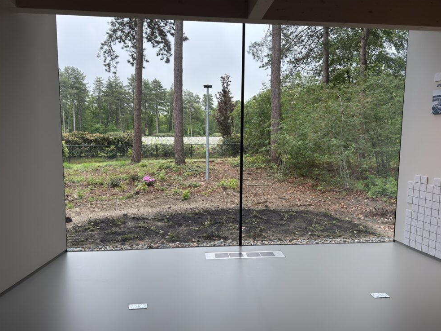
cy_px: 167
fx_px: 318
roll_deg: -0.7
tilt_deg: -6.2
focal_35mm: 25
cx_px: 220
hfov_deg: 69.4
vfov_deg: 54.9
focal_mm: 6.76
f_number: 1.78
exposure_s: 1/442
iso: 80
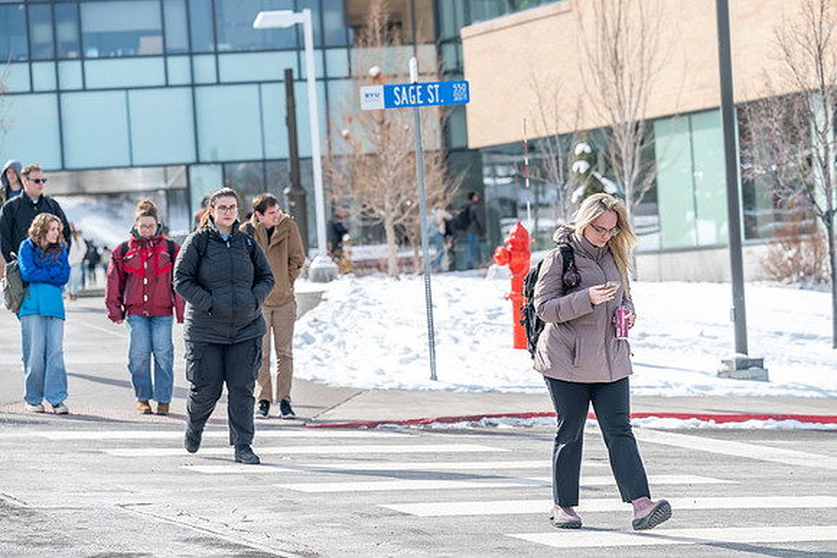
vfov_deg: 10.4
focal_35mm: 132
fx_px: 3068
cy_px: 267
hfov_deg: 15.5
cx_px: 459
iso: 100
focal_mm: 120
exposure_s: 1/800
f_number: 4.5
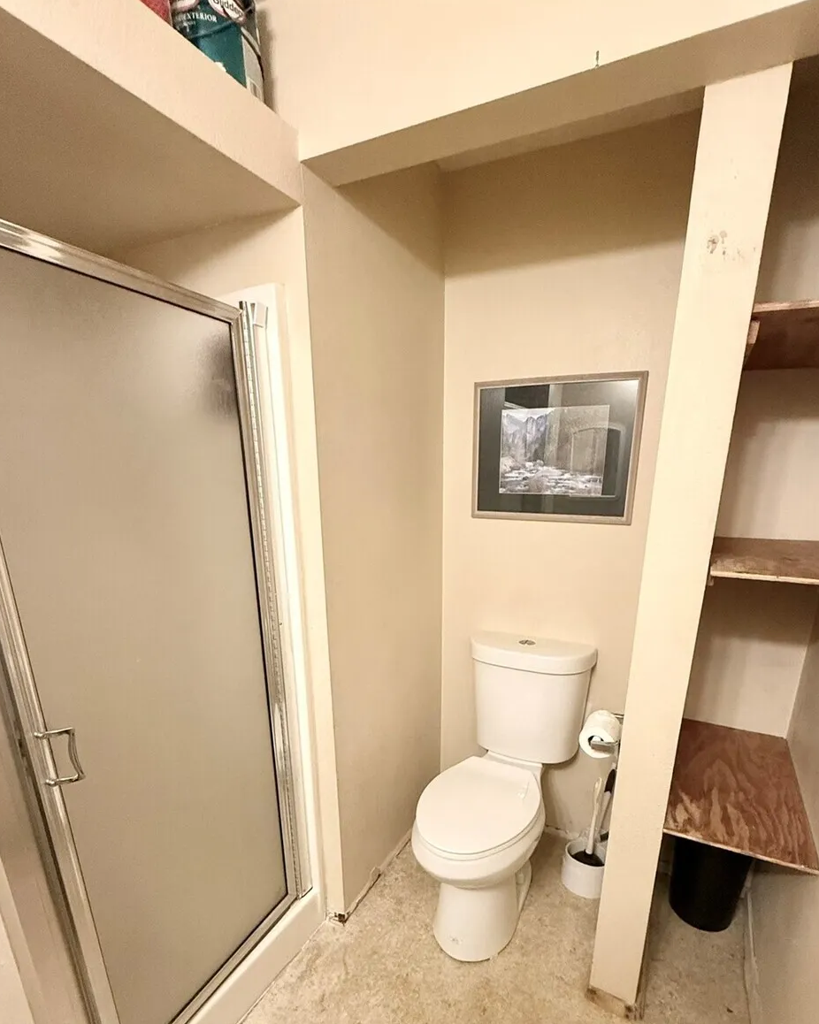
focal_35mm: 17
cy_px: 630
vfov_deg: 88.1
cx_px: 441
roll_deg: -0.3
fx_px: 515
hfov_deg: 76.8
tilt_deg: -16.4
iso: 400
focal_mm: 2.22
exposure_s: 1/60
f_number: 2.2
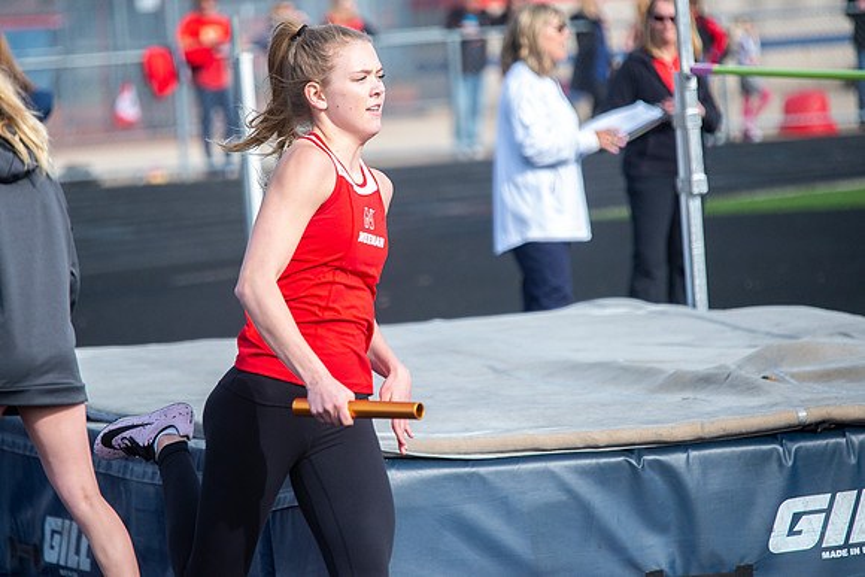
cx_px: 402
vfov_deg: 5.1
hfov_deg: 7.7
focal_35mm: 268
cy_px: 267
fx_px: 6440
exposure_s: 1/3200
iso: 1000
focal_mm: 250
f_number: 5.6
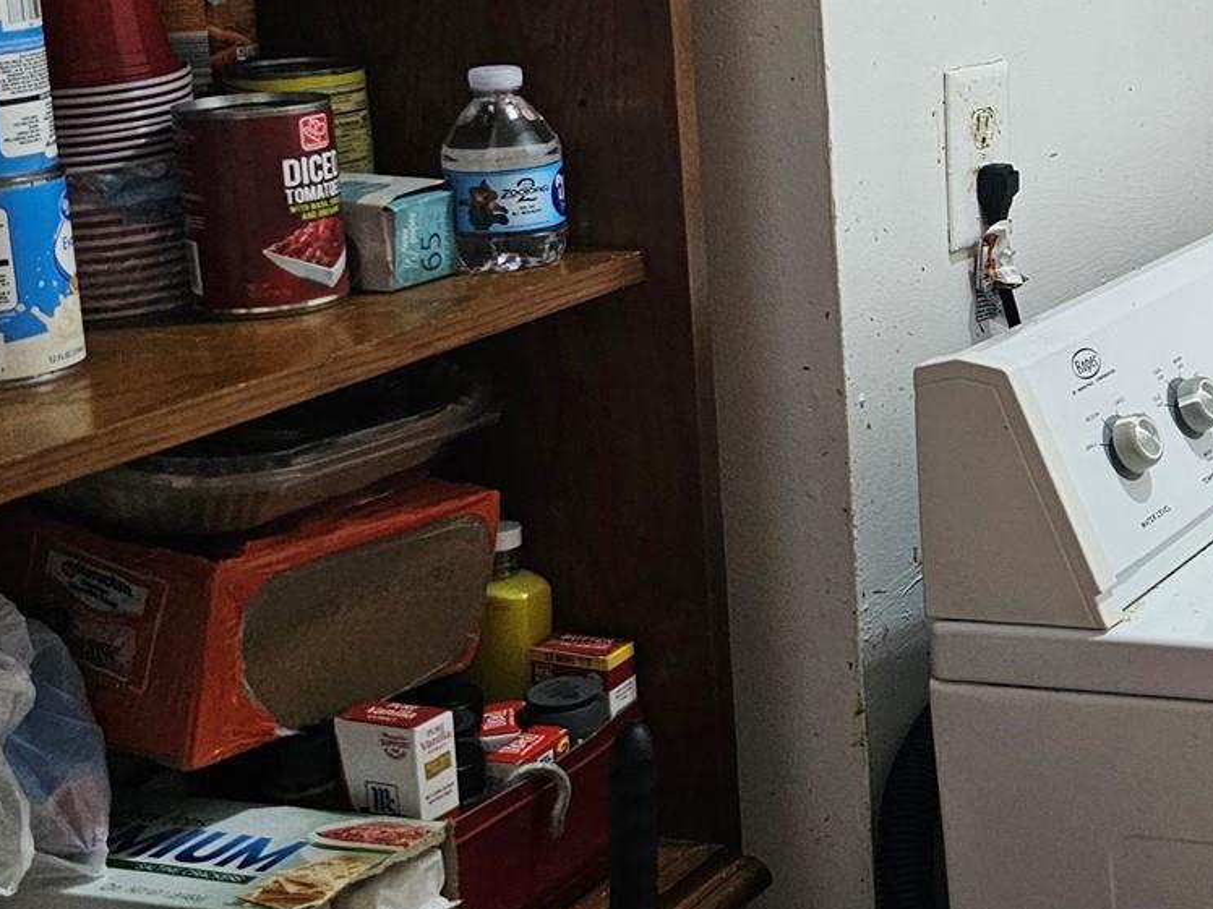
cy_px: 143
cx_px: 1519
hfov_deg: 26.6
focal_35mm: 63
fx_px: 2208
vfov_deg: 22.9
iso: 640
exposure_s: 1/120
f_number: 1.7
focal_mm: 6.3
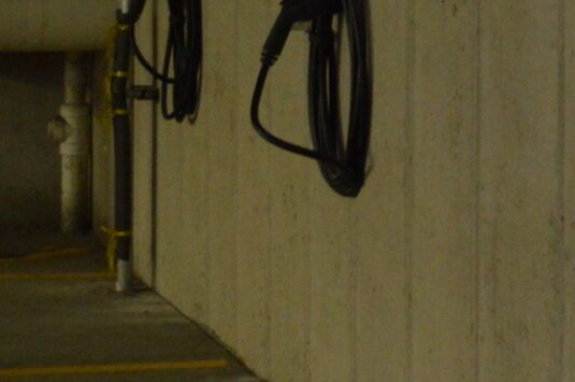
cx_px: 930
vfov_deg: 8.6
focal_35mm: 158
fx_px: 2520
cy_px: 81
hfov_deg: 12.2
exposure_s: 1/15
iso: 1400
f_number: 4
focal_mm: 22
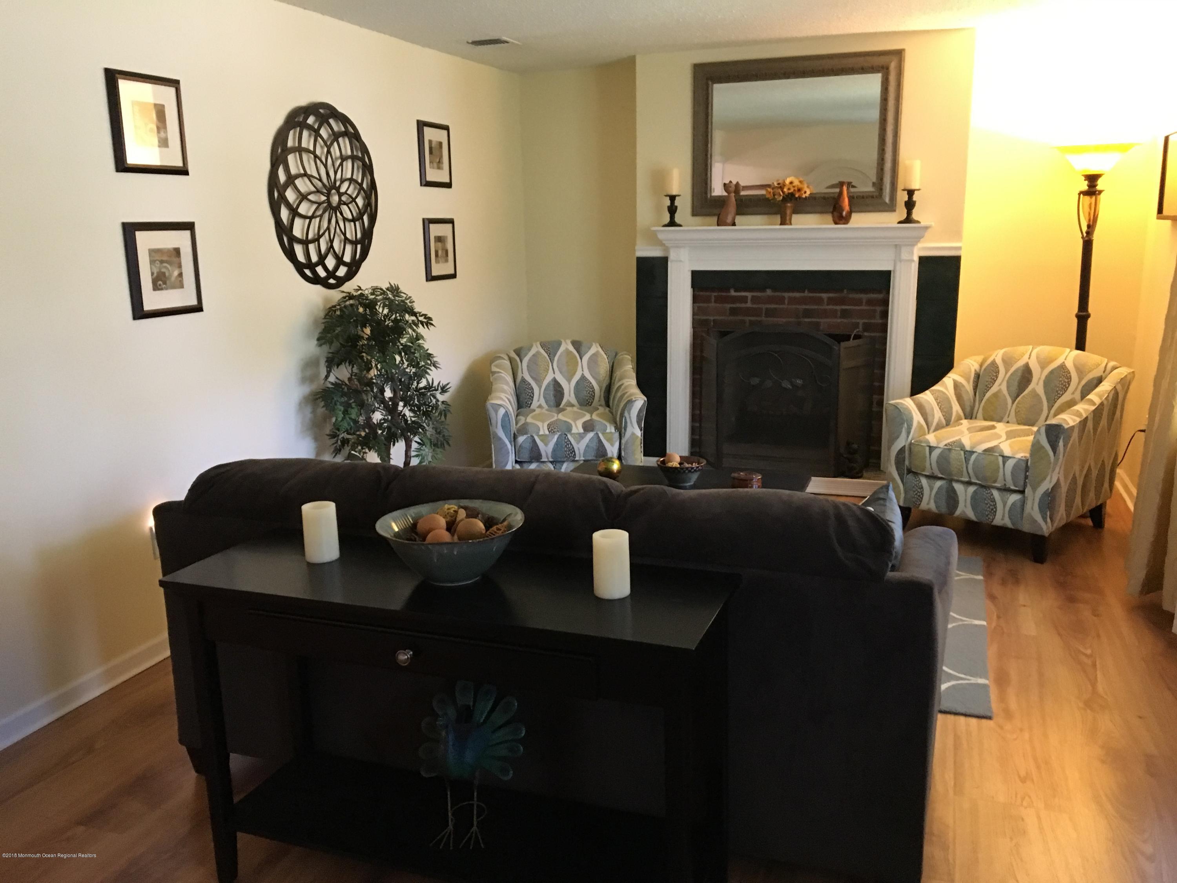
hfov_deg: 61.7
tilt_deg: -9.4
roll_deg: +1.0
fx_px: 986
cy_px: 442
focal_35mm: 29
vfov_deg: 48.2
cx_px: 588
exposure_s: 1/15
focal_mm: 4.15
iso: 250
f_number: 2.2
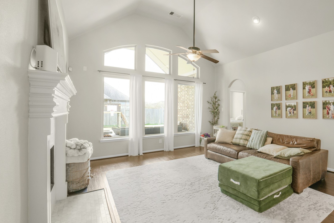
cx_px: 221
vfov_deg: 64.6
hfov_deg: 84.1
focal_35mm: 19
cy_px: 107
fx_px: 176
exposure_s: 1/25
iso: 500
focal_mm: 14
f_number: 11
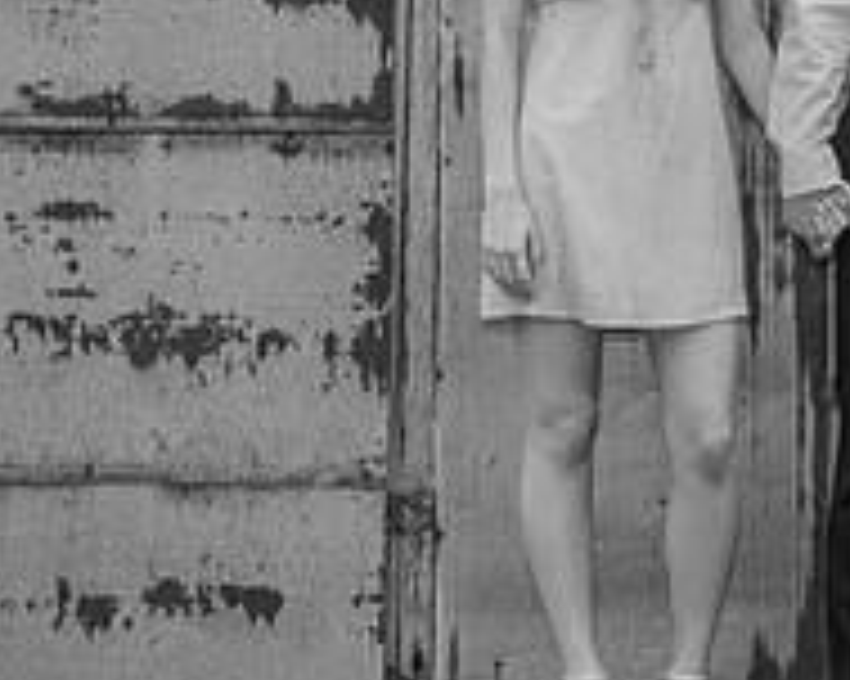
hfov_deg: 13.4
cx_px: 1049
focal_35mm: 139
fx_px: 3495
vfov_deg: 11.0
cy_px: 31
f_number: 9.5
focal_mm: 27
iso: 140
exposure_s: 1/250
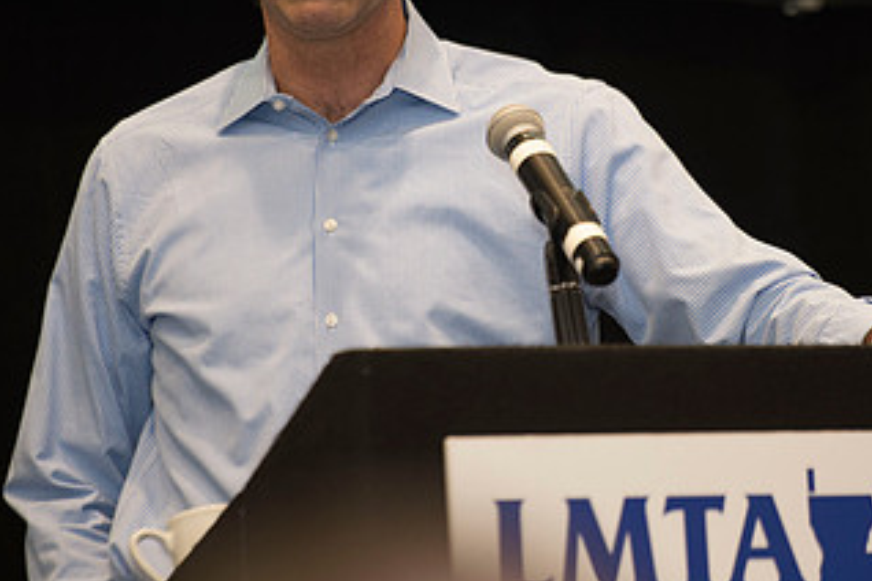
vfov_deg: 3.8
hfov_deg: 5.6
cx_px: 540
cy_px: 195
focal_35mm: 365
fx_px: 8840
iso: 1250
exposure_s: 1/160
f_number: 2.8
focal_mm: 200
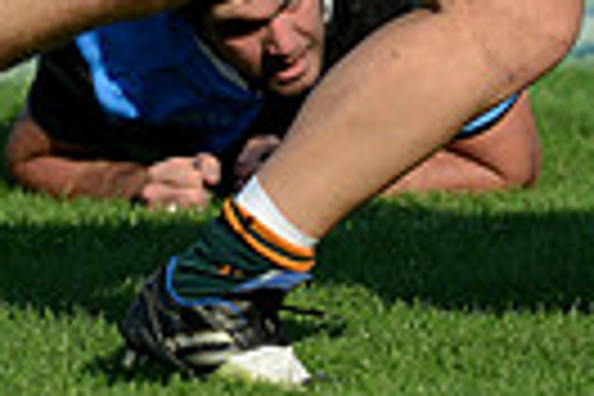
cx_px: 914
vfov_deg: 1.6
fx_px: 14535
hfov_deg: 2.3
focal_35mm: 881
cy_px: -430
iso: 250
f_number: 2.8
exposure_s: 1/2000
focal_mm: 200
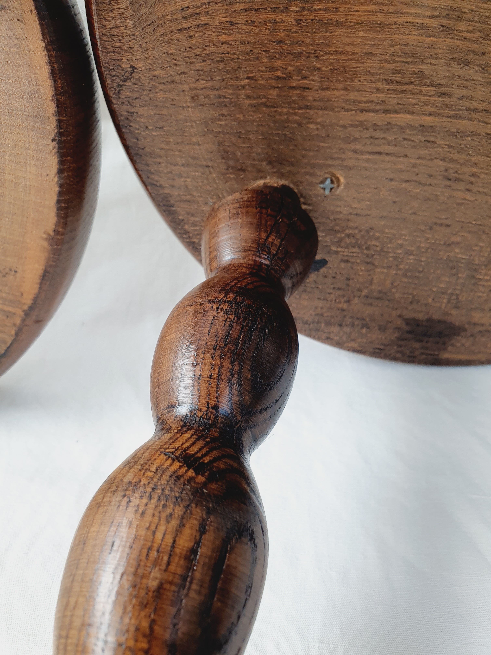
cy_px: 328
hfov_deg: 53.1
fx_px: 492
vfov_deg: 67.3
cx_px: 246
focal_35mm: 26
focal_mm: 4.32
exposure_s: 1/100
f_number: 2.4
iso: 50
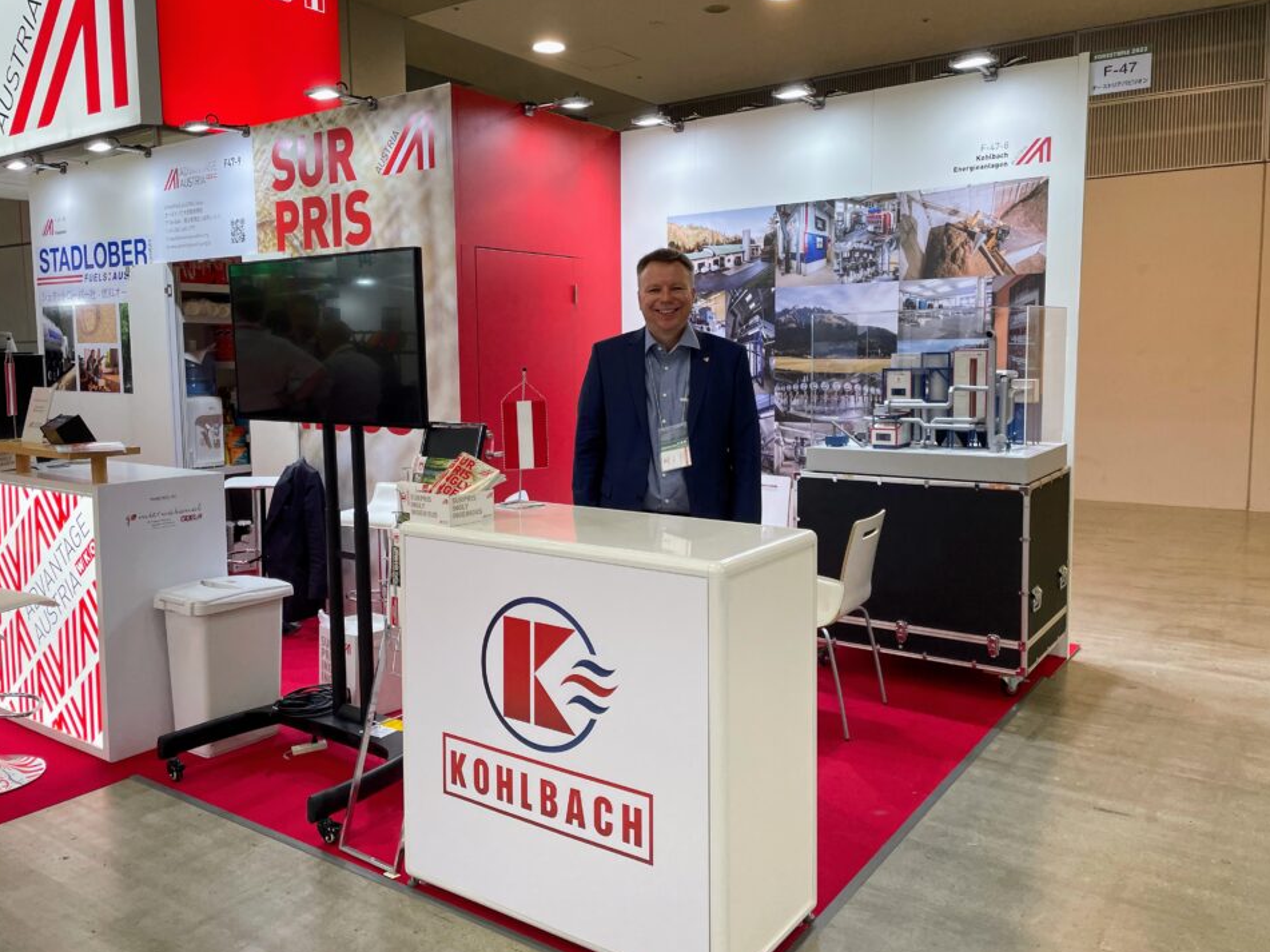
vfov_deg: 49.7
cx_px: 592
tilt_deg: -5.1
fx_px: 1027
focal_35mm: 28
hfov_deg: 63.4
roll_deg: +1.5
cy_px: 458
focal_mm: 4.2
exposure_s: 1/100
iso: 50
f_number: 1.6
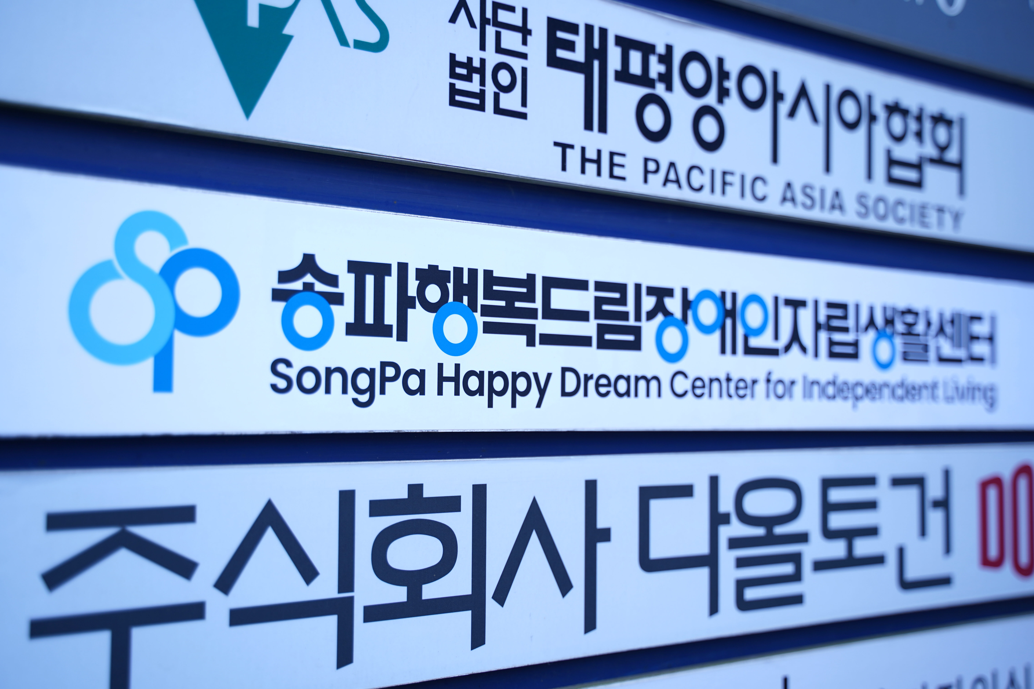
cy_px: 344
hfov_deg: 44.5
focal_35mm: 44
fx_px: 1264
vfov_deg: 30.5
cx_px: 517
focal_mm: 44
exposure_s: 1/250
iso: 100
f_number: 2.8
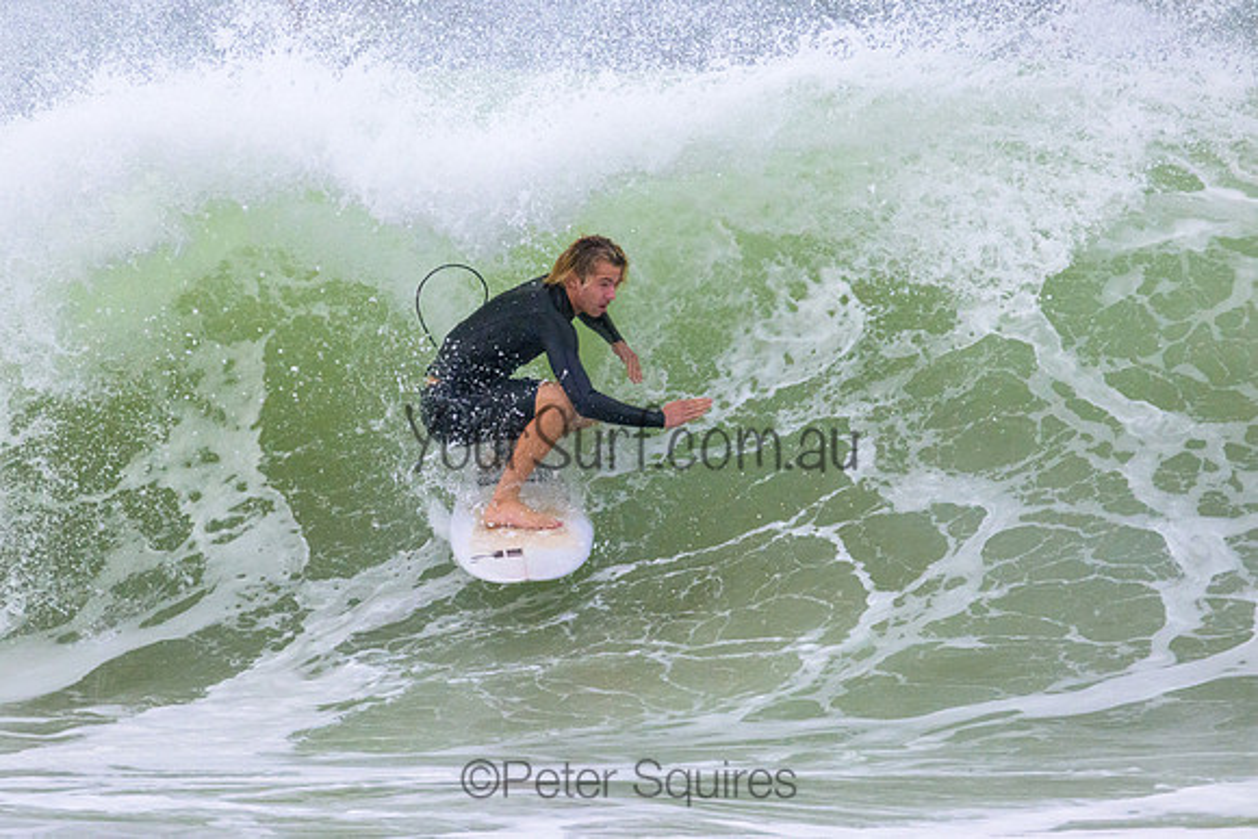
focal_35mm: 874
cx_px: 571
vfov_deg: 1.6
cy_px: 381
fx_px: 30556
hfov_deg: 2.4
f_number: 11
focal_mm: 800
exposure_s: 1/3200
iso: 3600
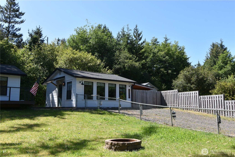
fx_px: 235
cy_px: 78
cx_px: 118
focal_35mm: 36
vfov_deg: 36.9
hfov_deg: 53.1
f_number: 8
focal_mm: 24
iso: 360
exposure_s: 1/500
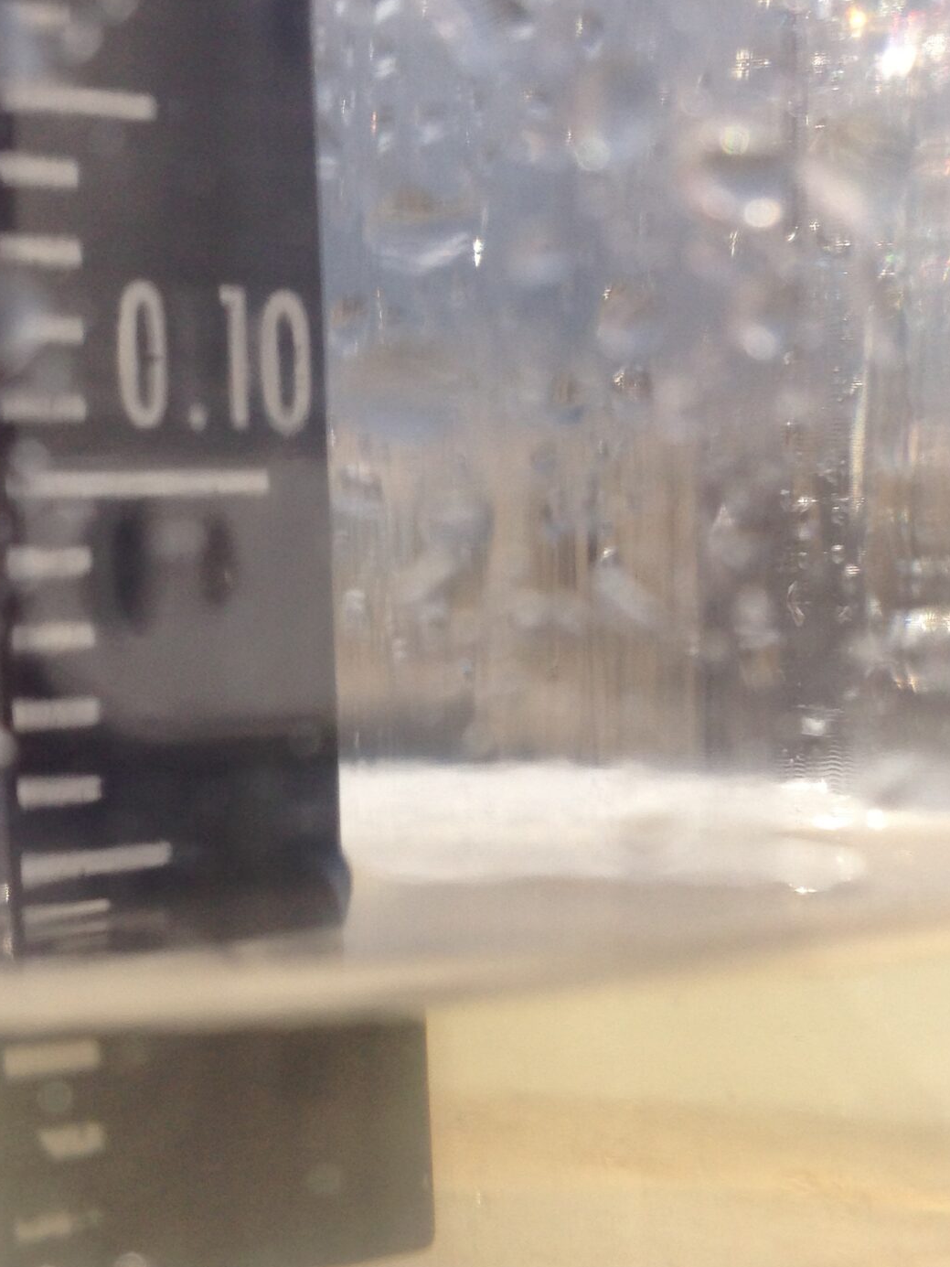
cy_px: 622
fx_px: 2232
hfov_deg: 23.6
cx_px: 180
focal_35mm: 61
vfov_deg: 31.7
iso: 50
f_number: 2.4
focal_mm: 4.13
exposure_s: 1/1642
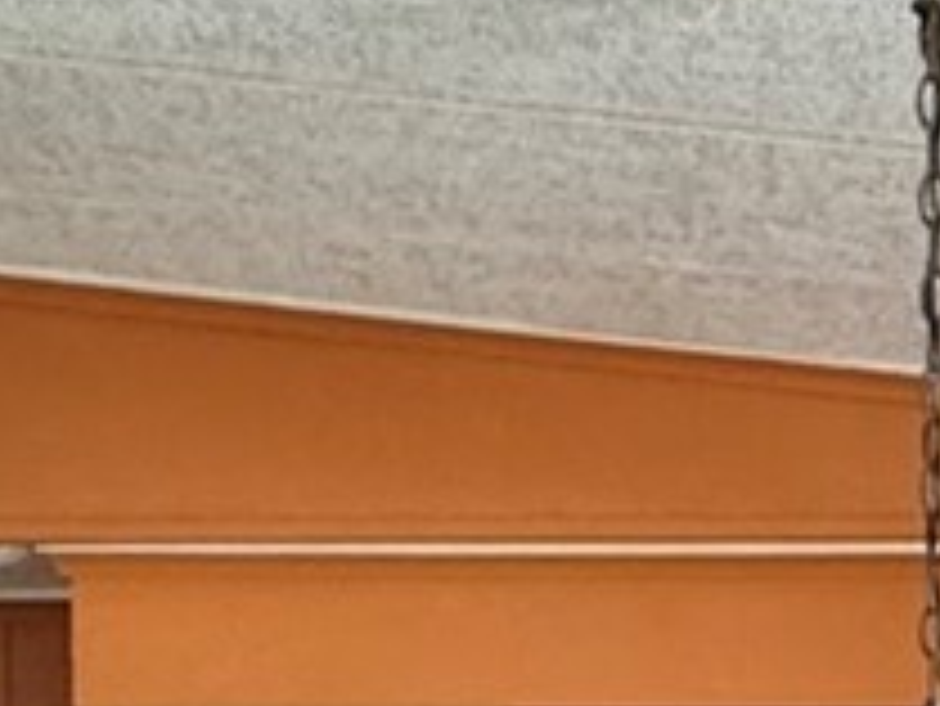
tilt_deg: -5.2
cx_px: 855
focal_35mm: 107
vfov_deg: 12.4
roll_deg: +0.5
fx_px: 2907
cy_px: 1358
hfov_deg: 18.1
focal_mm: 2.22
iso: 400
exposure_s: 1/60
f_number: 2.2
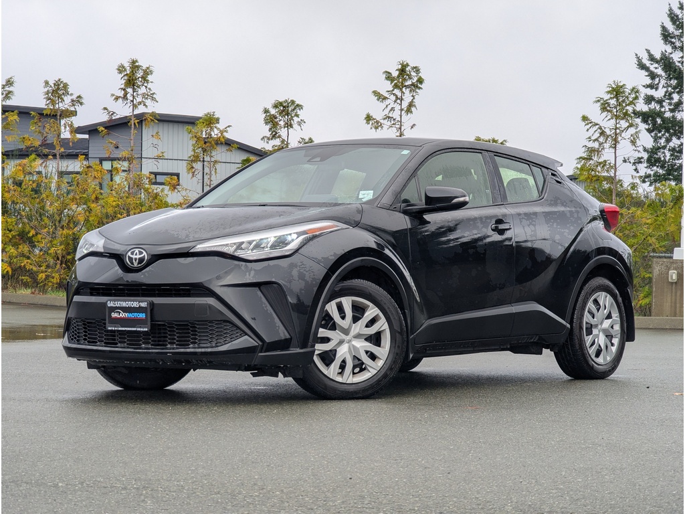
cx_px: 342
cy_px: 257
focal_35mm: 106
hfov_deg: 18.5
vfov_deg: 14.0
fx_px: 2098
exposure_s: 1/124
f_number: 3.5
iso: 53
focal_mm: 19
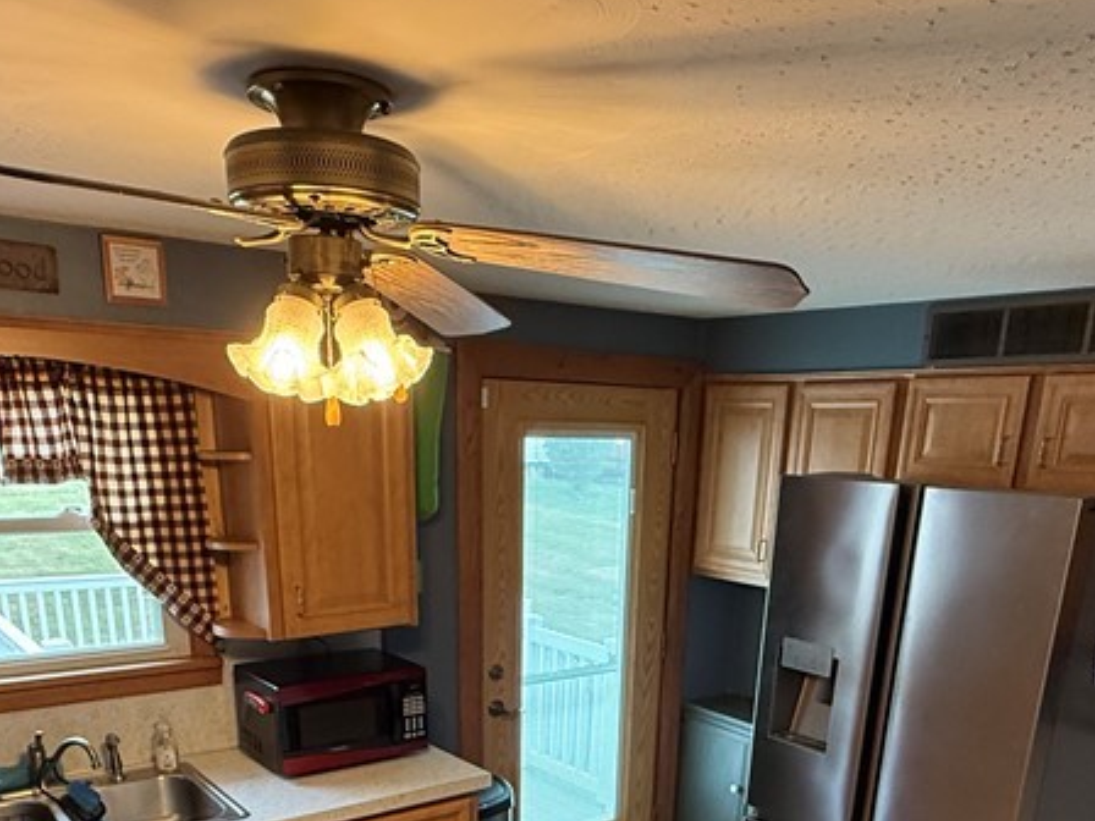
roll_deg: -2.2
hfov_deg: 56.8
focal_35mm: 32
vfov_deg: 39.9
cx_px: 557
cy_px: 784
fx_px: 1012
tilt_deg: -19.5
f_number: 2.2
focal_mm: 2.22
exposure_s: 1/120
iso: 400
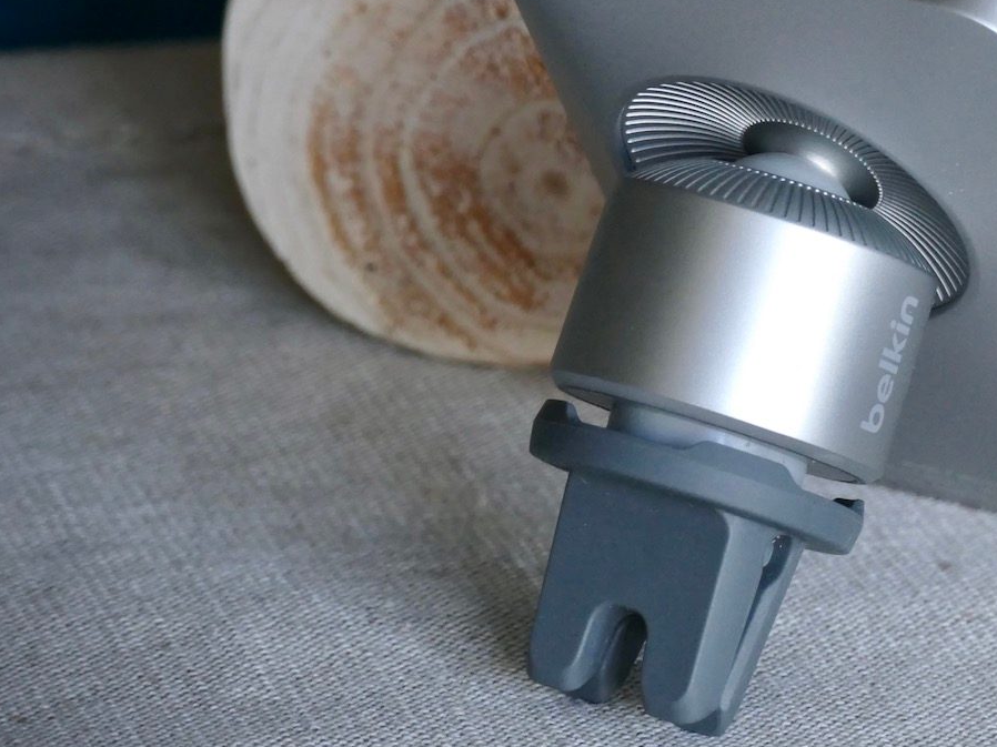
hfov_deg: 4.7
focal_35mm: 424
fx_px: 12209
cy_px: 299
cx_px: 758
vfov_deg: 3.5
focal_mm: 96.45
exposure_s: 1/100
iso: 1250
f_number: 5
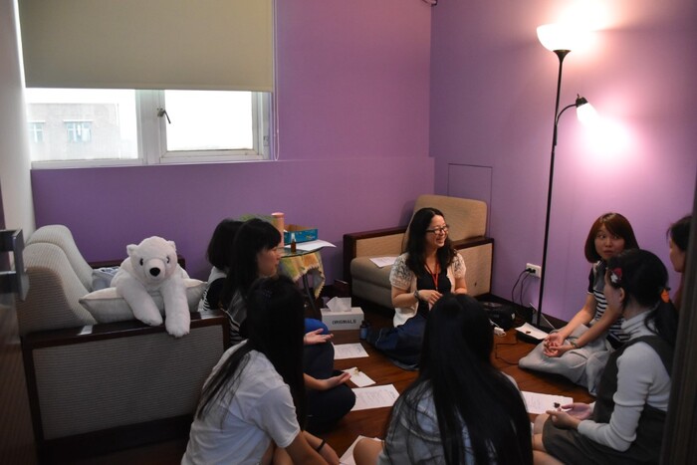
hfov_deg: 67.4
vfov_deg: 47.9
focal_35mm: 27
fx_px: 523
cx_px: 348
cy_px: 232
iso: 3200
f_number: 3.5
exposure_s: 1/250
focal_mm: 18
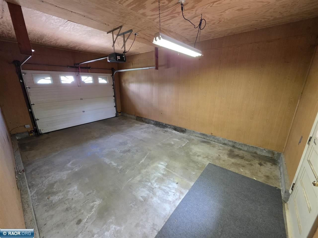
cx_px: 159
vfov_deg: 89.9
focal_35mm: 13
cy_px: 119
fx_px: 119
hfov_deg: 106.2
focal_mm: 2.2
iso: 800
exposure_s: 1/60
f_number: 1.9
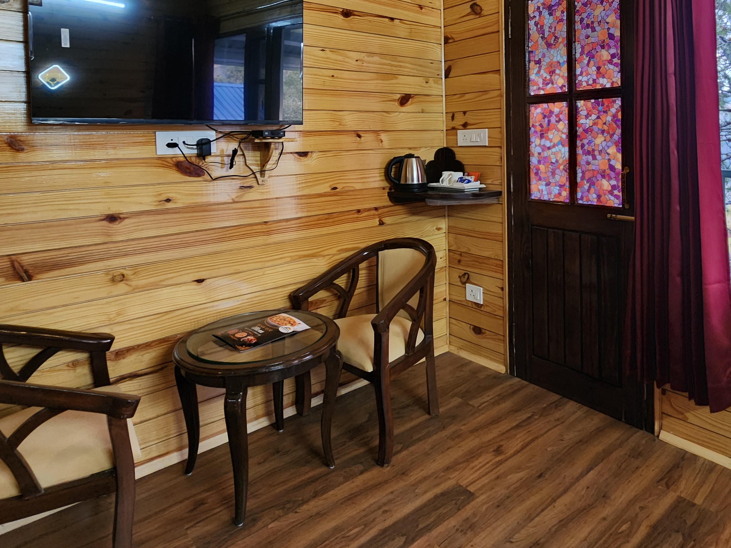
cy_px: 150
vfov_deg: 58.5
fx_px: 465
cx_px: 439
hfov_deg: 75.5
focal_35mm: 22
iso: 320
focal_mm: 2.2
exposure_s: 1/33
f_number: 2.2
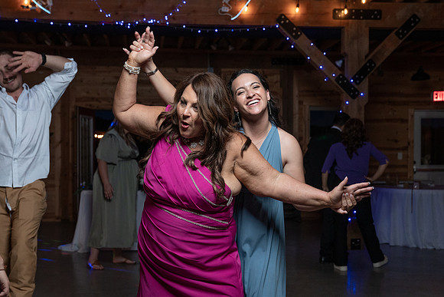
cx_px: 209
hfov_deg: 40.5
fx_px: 602
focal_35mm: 49
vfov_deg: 27.6
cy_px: 165
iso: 2000
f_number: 4
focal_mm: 40
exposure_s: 1/200
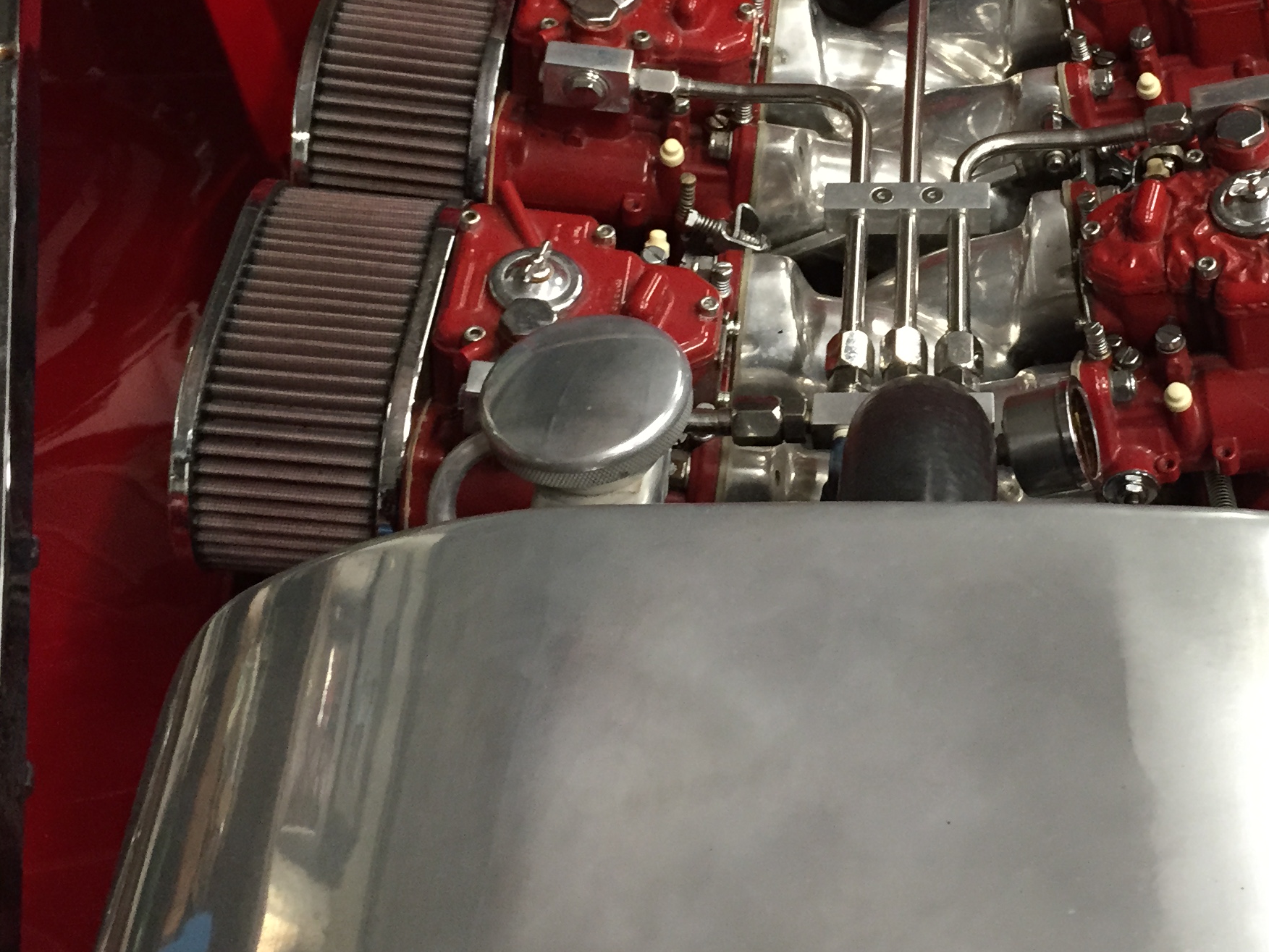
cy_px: 232
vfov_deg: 26.7
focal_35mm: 54
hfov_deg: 34.8
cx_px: 949
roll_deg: +2.8
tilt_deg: -44.7
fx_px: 1980
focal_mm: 4.15
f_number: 2.2
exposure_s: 1/30
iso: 160
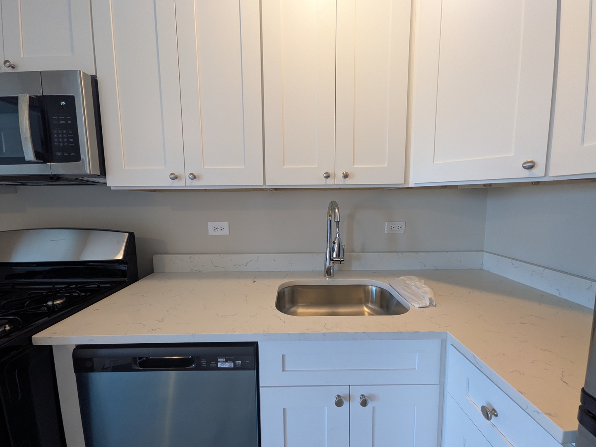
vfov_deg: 85.7
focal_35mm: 14
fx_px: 241
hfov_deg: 102.1
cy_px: 224
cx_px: 298
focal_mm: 1.85
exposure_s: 1/40
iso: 148
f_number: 2.2
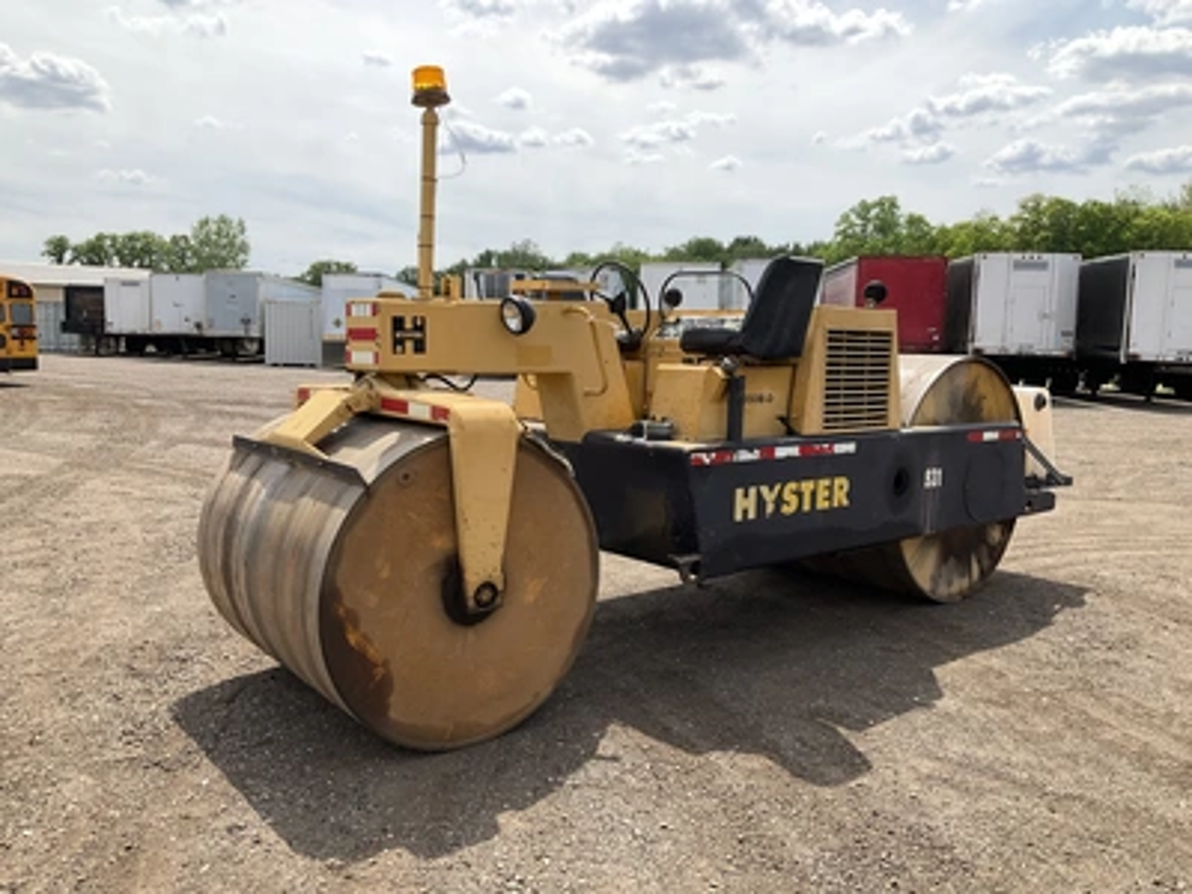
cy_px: 447
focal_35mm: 29
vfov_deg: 48.2
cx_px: 596
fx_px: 999
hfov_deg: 61.7
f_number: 1.8
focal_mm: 3
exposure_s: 1/1984
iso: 25
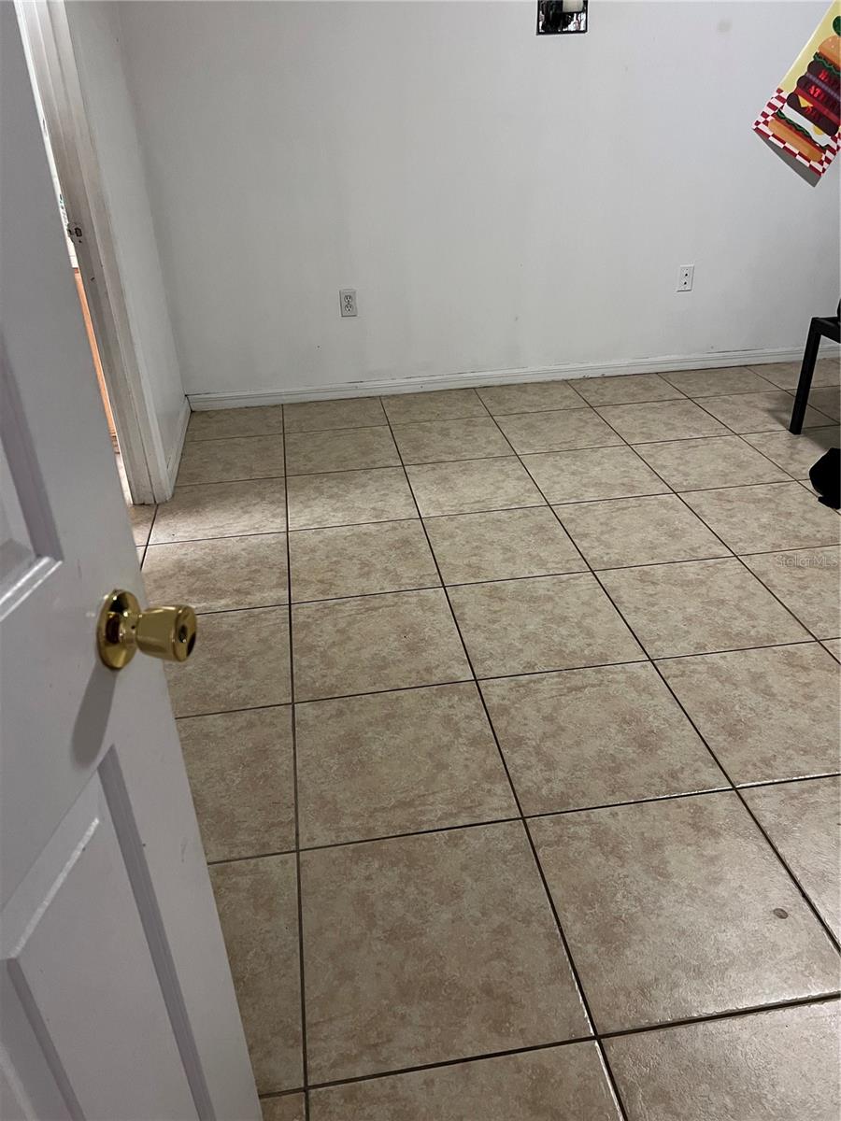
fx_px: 842
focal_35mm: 26
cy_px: 560
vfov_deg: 67.3
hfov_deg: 53.1
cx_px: 420
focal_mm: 5.7
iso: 400
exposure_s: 1/40
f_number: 1.5
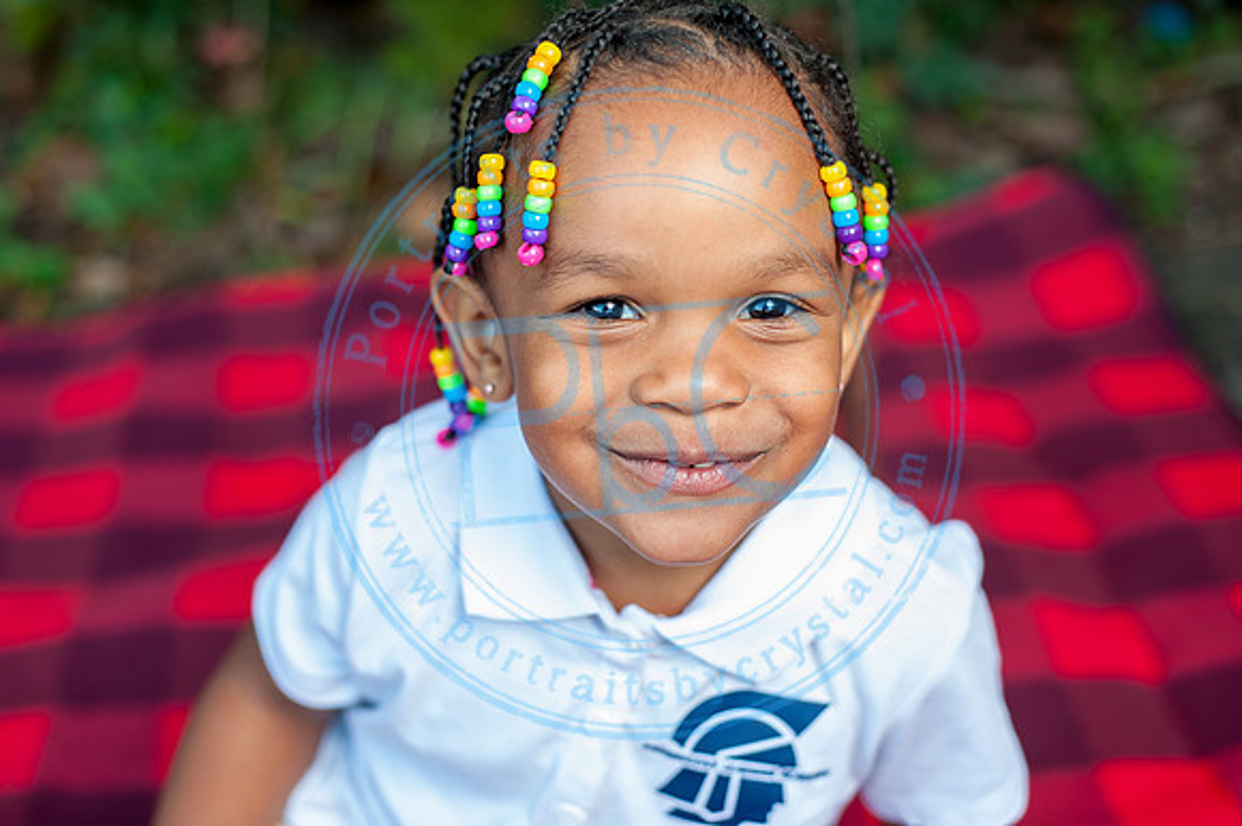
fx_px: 1724
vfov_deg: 27.0
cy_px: 413
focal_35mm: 50
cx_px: 621
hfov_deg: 39.6
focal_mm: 50
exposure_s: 1/125
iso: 200
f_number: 2.8
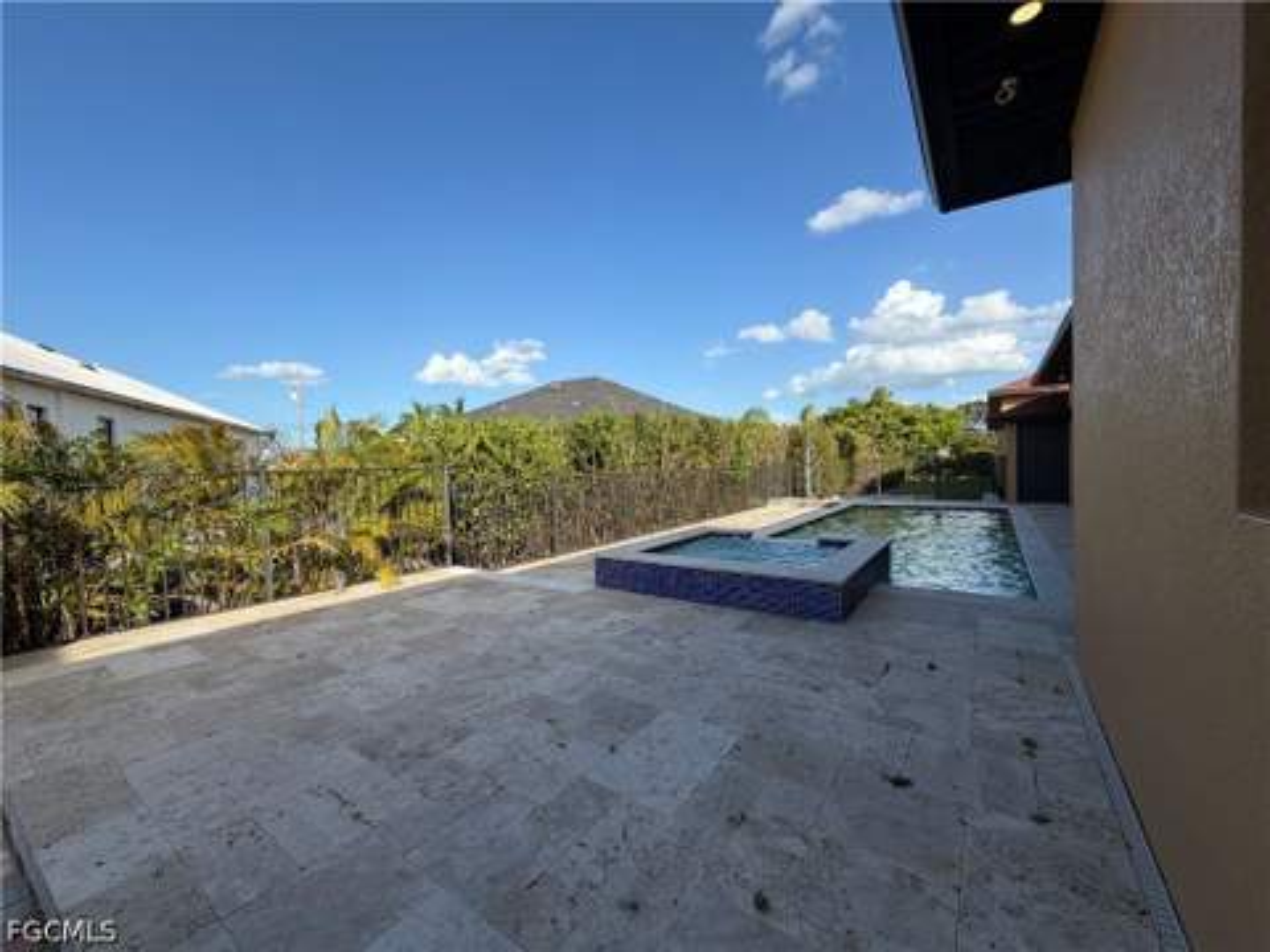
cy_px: 476
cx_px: 635
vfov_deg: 85.7
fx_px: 514
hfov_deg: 102.1
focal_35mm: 14
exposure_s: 1/770
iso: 25
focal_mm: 2.22
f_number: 2.2
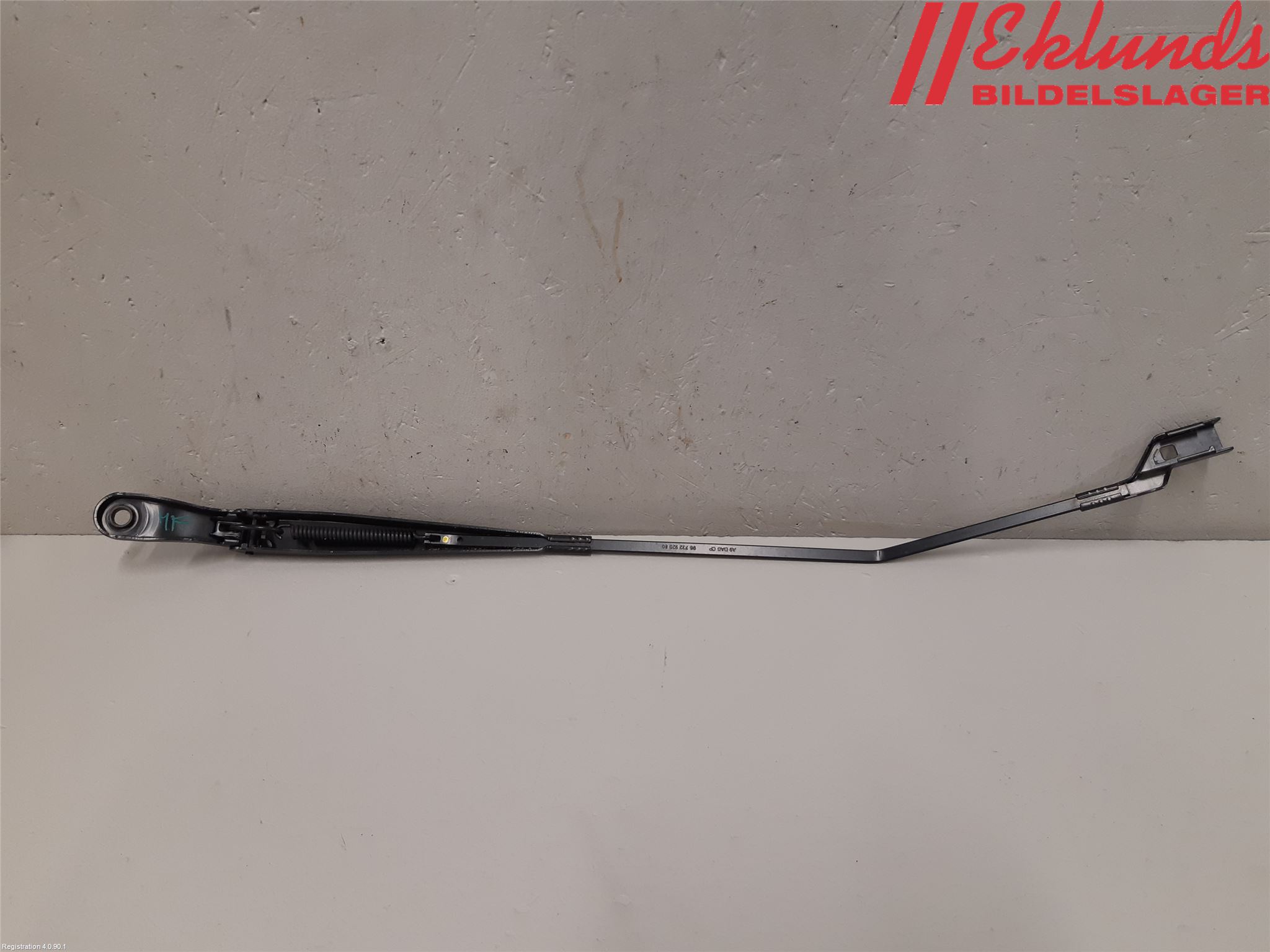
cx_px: 635
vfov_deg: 53.1
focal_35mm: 26
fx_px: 954
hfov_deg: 67.3
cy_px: 476
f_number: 1.7
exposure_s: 1/50
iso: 100
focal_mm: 3.93
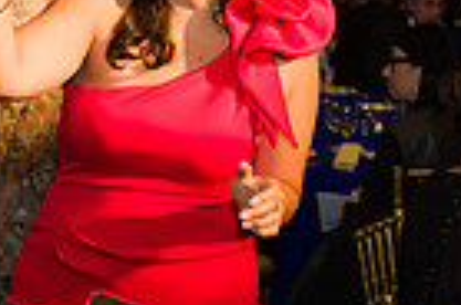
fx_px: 1444
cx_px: 192
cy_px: 31
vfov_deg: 12.0
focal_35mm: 113
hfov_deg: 18.1
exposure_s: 1/100
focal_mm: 27
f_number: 3.2
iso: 1250
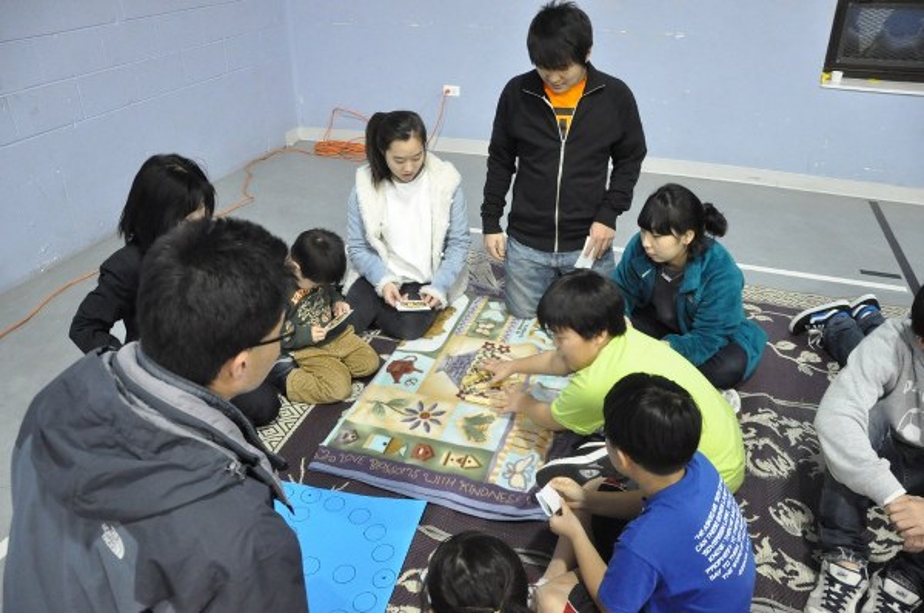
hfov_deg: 67.5
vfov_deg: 47.8
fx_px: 692
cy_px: 306
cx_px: 462
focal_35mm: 27
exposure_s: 1/160
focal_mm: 18
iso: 3200
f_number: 3.5
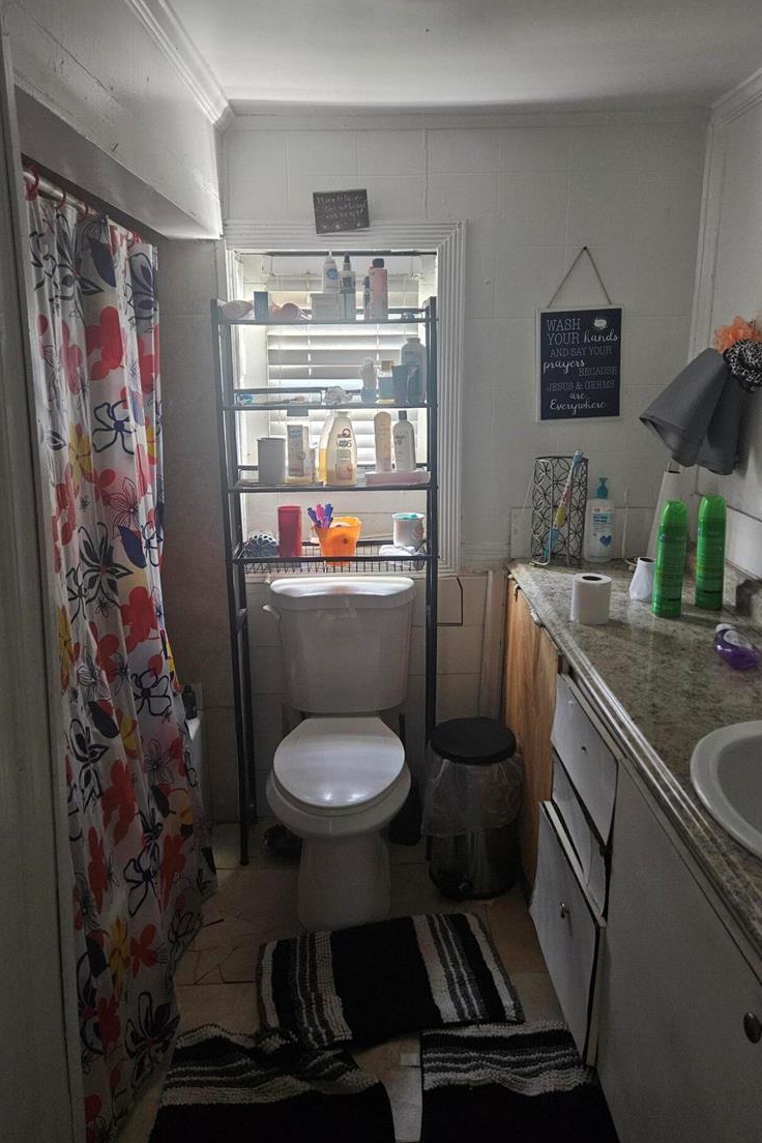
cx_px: 393
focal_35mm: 26
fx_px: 825
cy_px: 532
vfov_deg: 69.3
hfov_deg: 49.5
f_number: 1.8
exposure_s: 1/30
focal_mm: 5.4
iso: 500
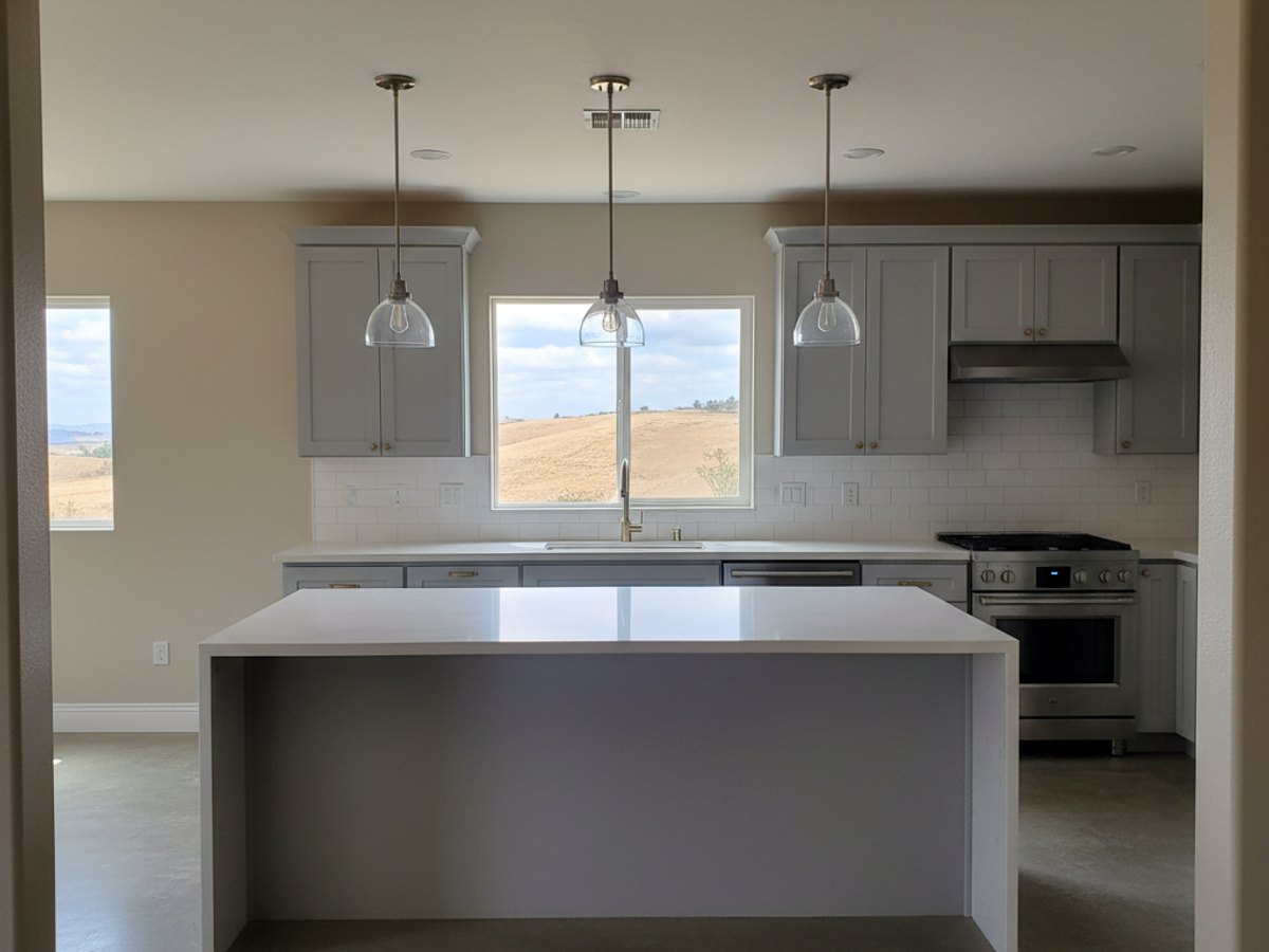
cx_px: 634
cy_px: 476
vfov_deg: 58.9
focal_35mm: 23
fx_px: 843
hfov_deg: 73.9
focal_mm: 6.4
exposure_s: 1/1639
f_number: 1.8
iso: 1497
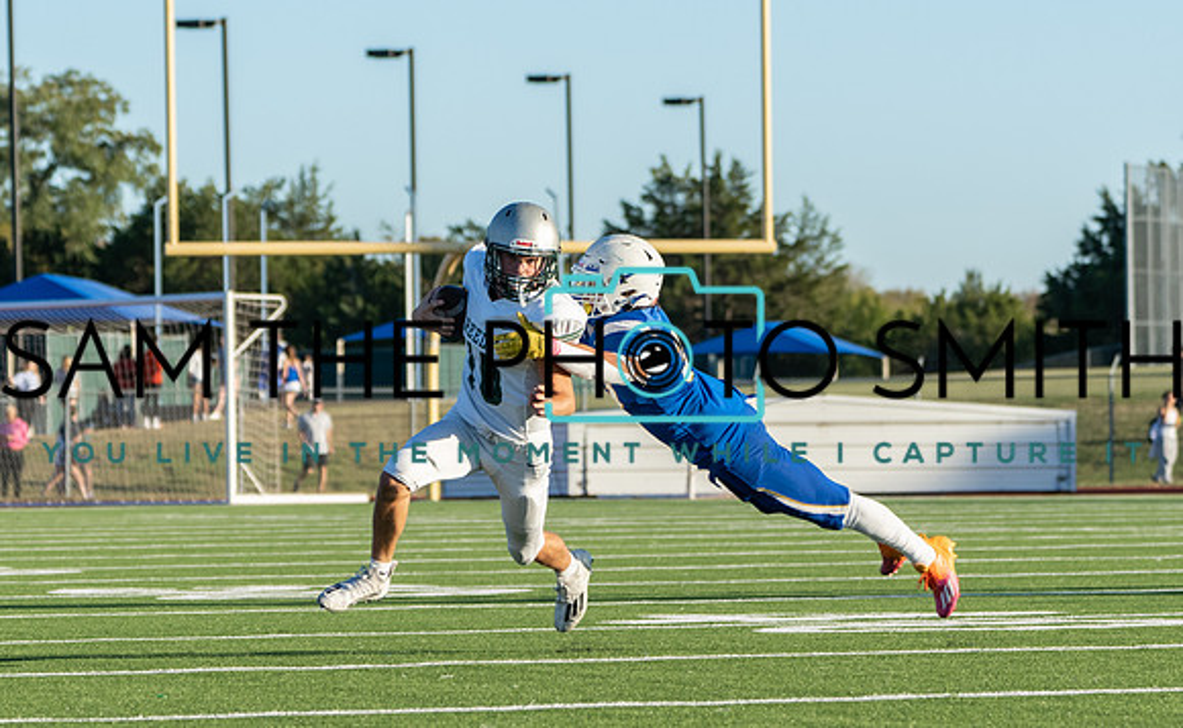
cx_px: 518
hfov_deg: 8.1
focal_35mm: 261
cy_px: 439
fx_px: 8381
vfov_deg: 5.0
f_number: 5.6
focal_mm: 148
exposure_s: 1/1250
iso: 640
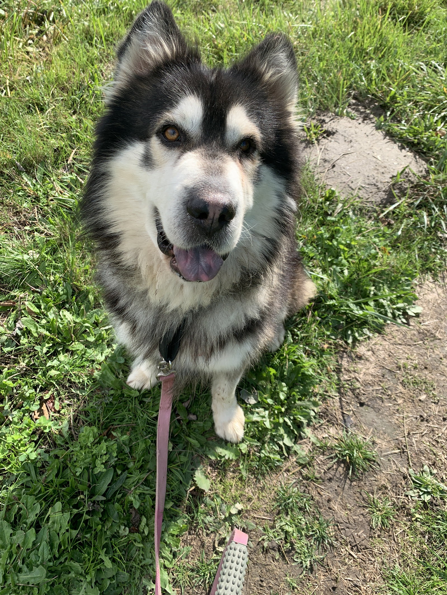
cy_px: 298
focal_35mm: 26
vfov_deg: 67.3
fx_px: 448
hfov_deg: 53.1
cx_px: 224
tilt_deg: -54.1
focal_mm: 4.25
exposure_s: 1/928
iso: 25
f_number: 1.8
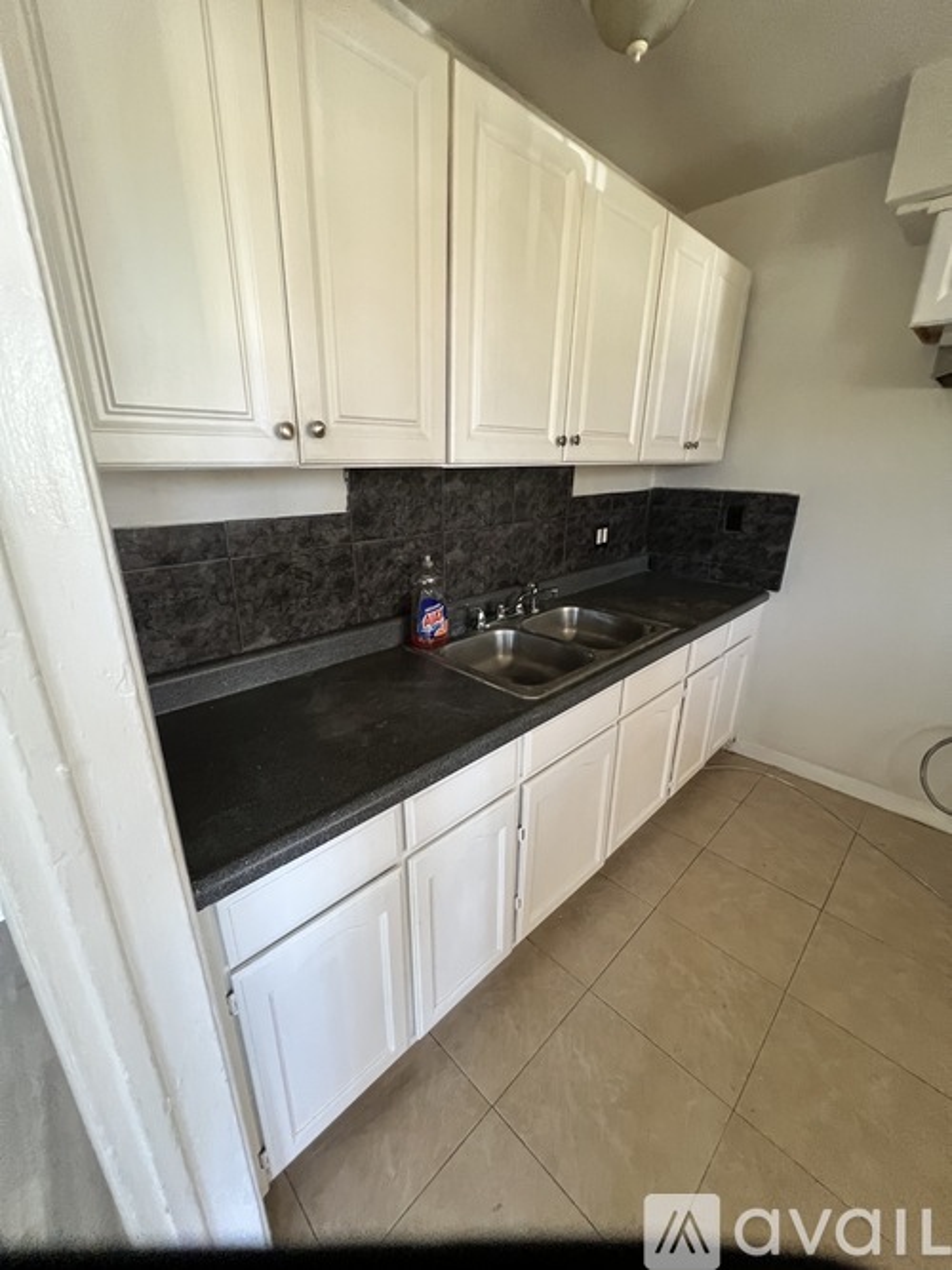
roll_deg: +0.5
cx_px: 476
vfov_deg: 106.2
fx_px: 477
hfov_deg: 89.9
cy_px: 635
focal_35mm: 13
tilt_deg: -19.9
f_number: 1.8
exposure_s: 1/60
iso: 400
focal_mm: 1.57
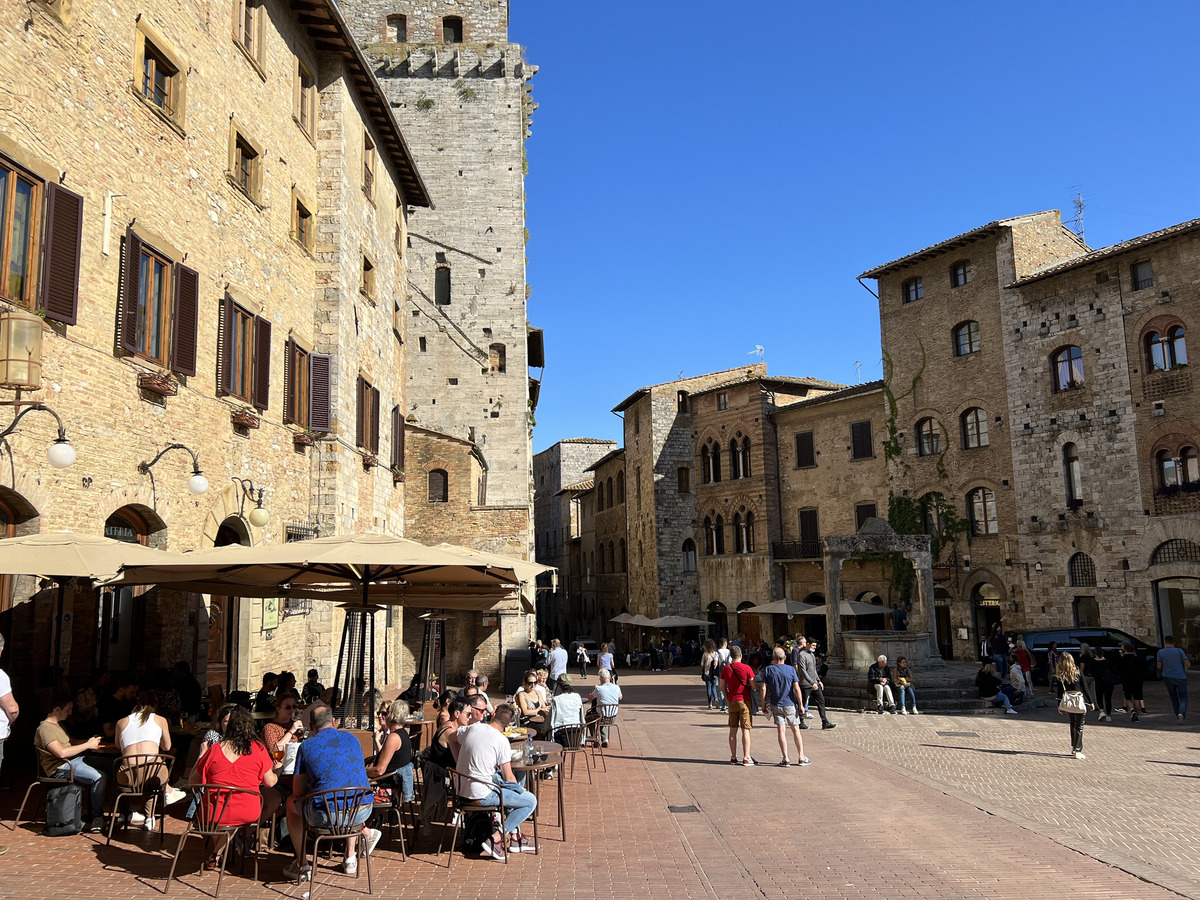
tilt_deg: +8.0
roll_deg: +1.7
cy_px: 450
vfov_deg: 53.1
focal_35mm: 26
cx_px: 600
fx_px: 901
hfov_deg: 67.3
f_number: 1.5
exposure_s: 1/4630
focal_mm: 5.7
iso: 50
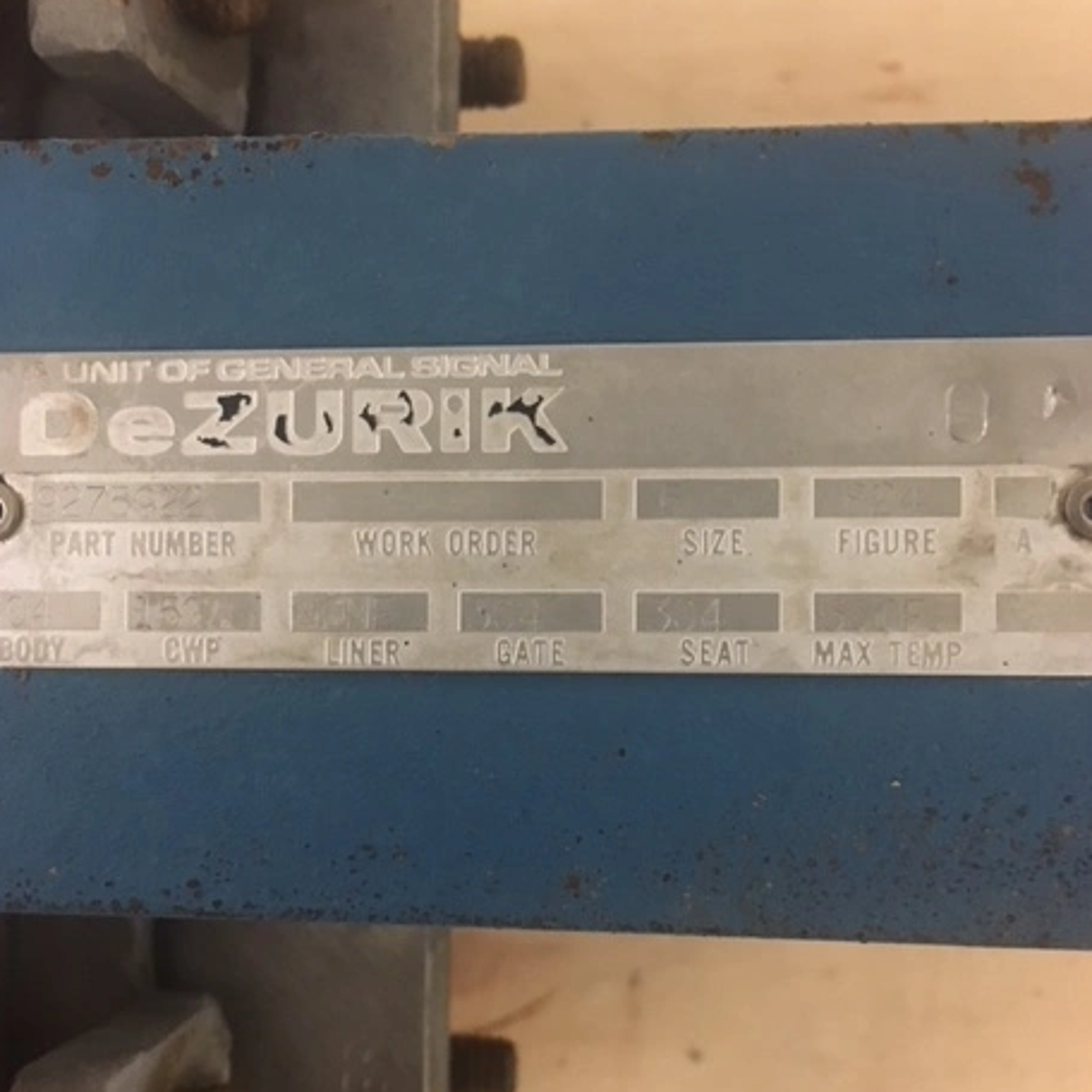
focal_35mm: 36
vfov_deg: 46.0
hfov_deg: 46.0
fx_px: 1285
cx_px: 541
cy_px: 580
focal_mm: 4.15
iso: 200
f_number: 2.2
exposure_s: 1/30
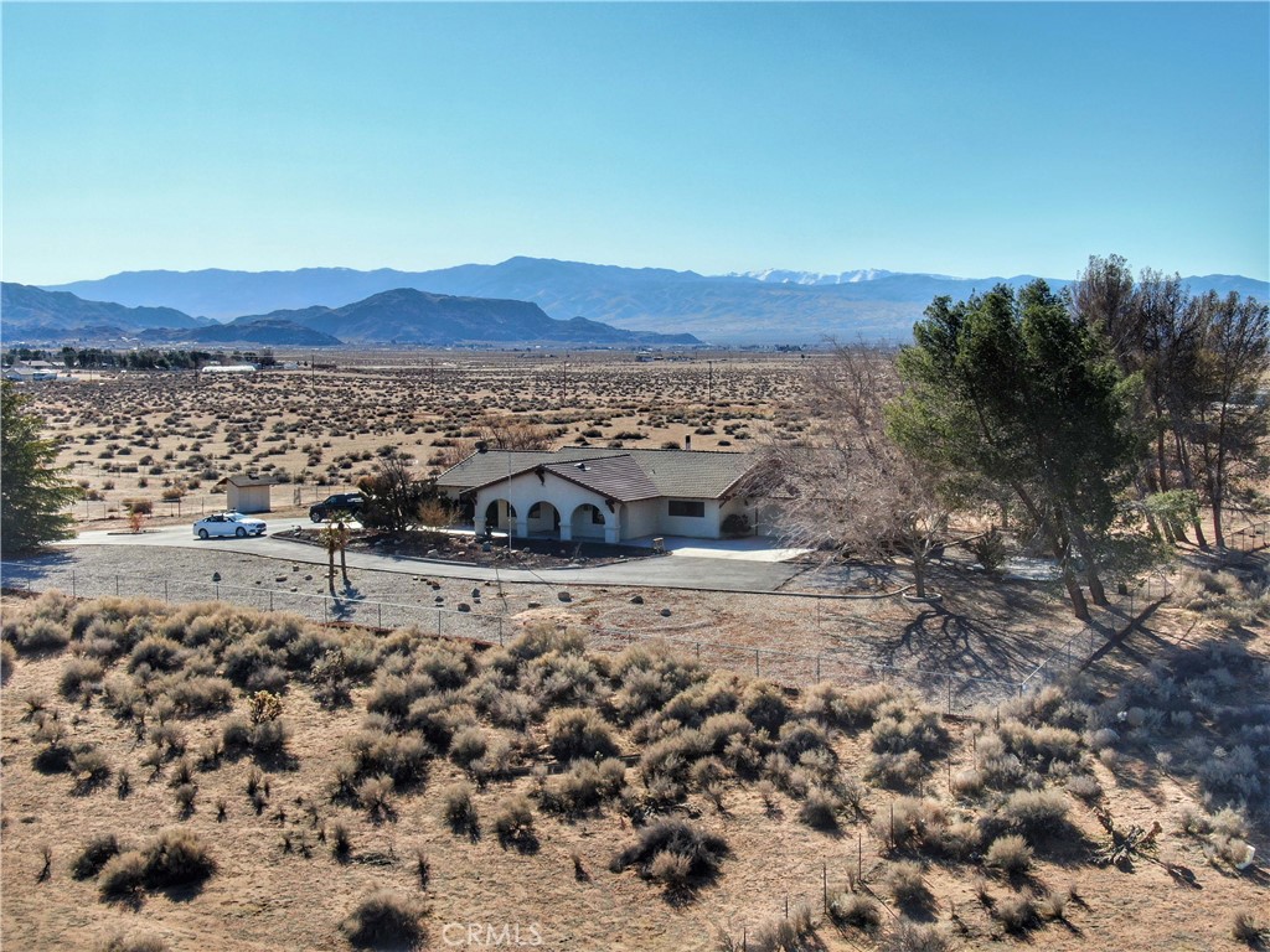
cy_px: 476
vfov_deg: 31.5
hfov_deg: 41.2
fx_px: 1688
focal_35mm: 46
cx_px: 635
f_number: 3.7
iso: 100
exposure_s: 1/640
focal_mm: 8.23
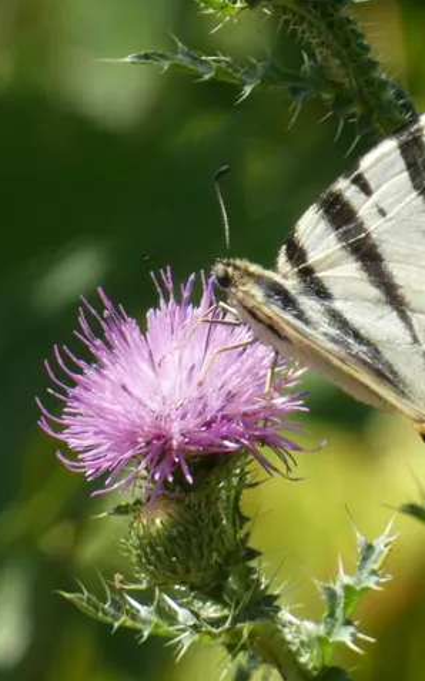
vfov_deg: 2.2
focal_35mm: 939
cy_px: 340
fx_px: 17433
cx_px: 334
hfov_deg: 1.4
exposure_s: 1/200
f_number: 5.6
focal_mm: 118.5
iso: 80
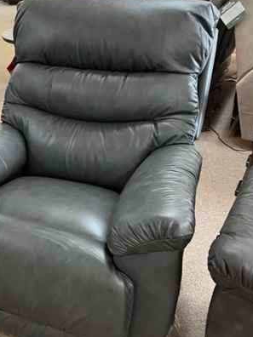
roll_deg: -1.9
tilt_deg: -28.1
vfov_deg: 44.7
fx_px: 409
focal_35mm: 42
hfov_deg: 33.6
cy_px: 185
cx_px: 59
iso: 500
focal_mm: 5.1
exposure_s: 1/60
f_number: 1.6
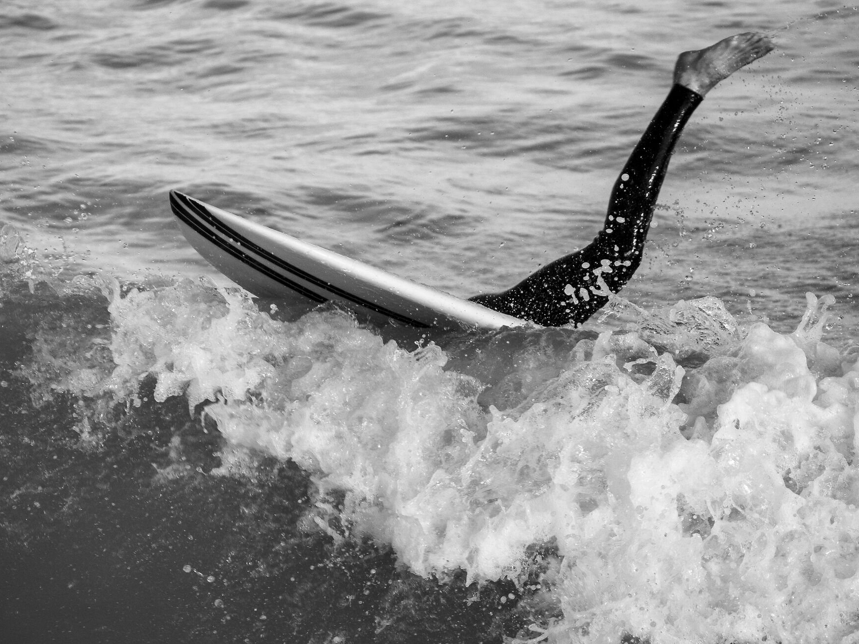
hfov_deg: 5.1
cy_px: 354
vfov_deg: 3.9
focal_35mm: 386
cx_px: 436
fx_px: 9579
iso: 200
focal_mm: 140
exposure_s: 1/640
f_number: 5.6
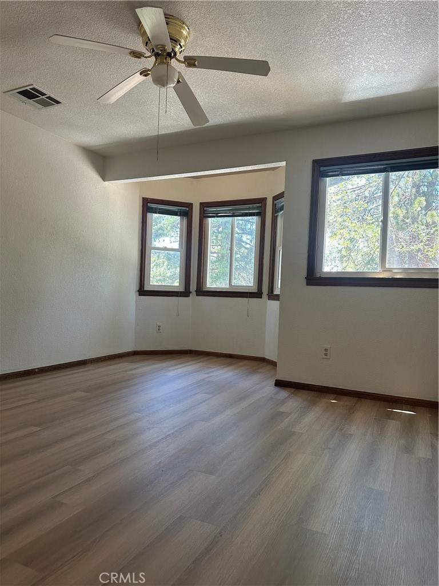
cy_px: 293
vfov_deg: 71.6
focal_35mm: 24
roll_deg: -2.2
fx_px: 406
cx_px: 220
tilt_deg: +1.0
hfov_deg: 56.8
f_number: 1.78
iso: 200
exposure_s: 1/121
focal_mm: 6.86
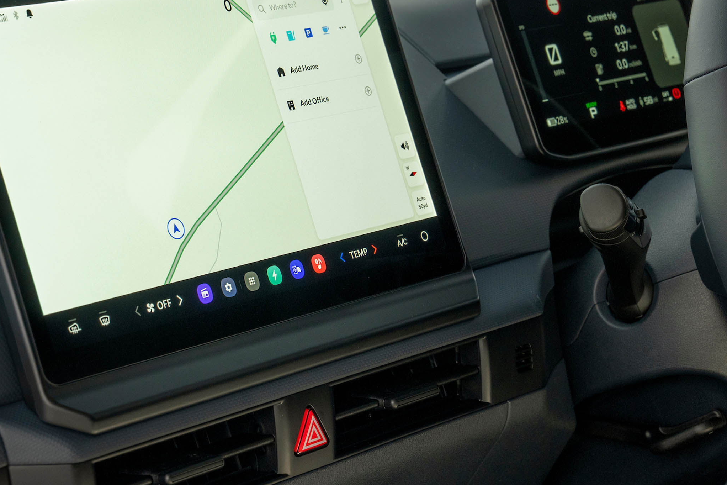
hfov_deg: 17.0
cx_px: 269
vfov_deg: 11.4
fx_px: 2423
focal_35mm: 120
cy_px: 175
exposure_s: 1/13
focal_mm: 70
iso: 400
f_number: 9
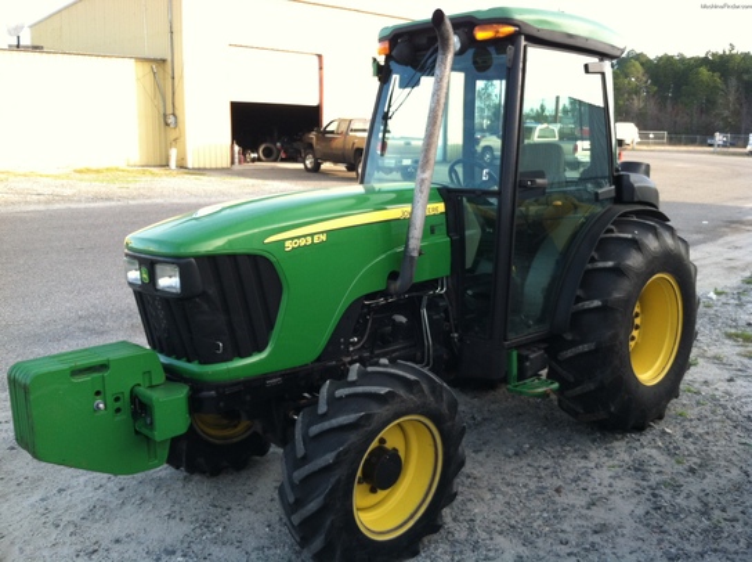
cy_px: 281
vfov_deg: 40.6
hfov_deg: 52.7
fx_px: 759
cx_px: 376
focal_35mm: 35
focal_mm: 3.85
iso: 80
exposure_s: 1/120
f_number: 2.8
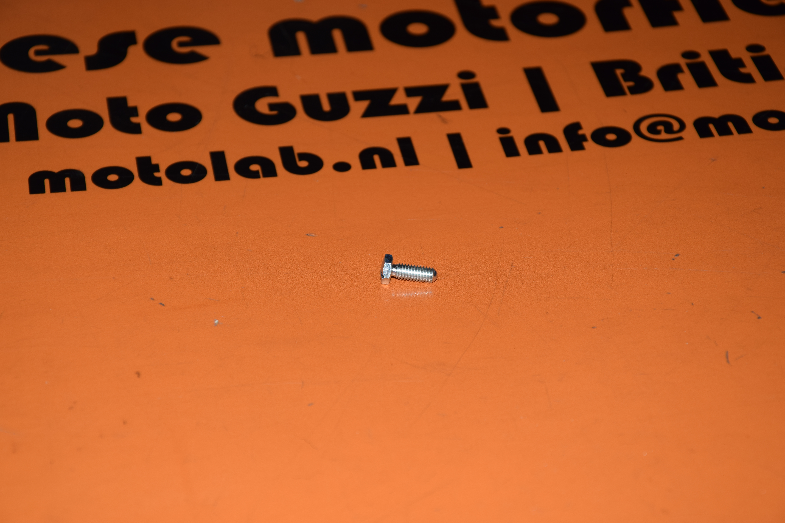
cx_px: 392
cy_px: 262
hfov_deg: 17.1
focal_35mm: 120
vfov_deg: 11.4
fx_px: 2616
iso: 100
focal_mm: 80
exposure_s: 1/60
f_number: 8
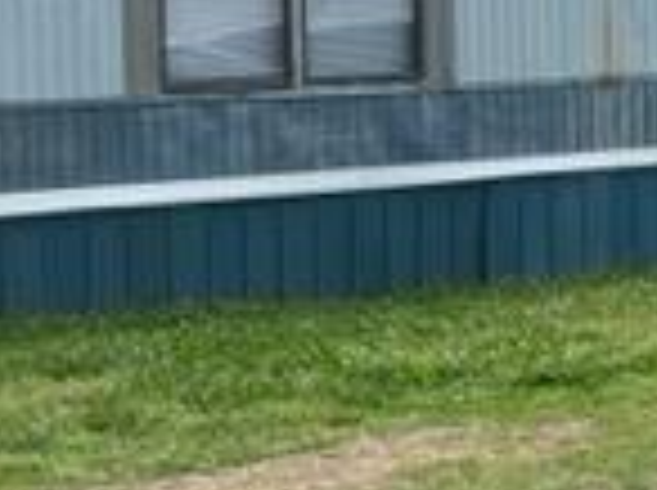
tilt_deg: -4.7
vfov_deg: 12.9
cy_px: 94
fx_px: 2160
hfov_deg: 15.9
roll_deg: +2.1
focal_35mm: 114
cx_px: 968
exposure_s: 1/2899
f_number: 1.6
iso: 50
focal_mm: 5.1
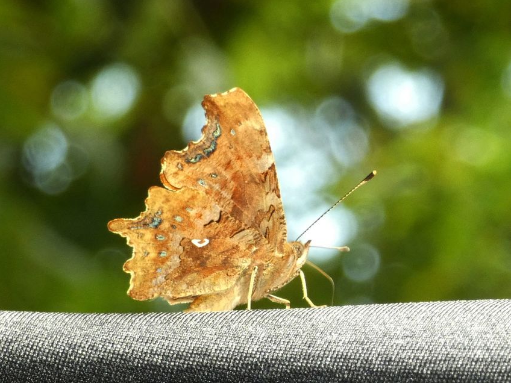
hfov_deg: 11.1
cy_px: 191
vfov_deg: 8.3
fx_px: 2628
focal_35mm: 178
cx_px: 255
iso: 320
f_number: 5.5
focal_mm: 31.7
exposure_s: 1/60
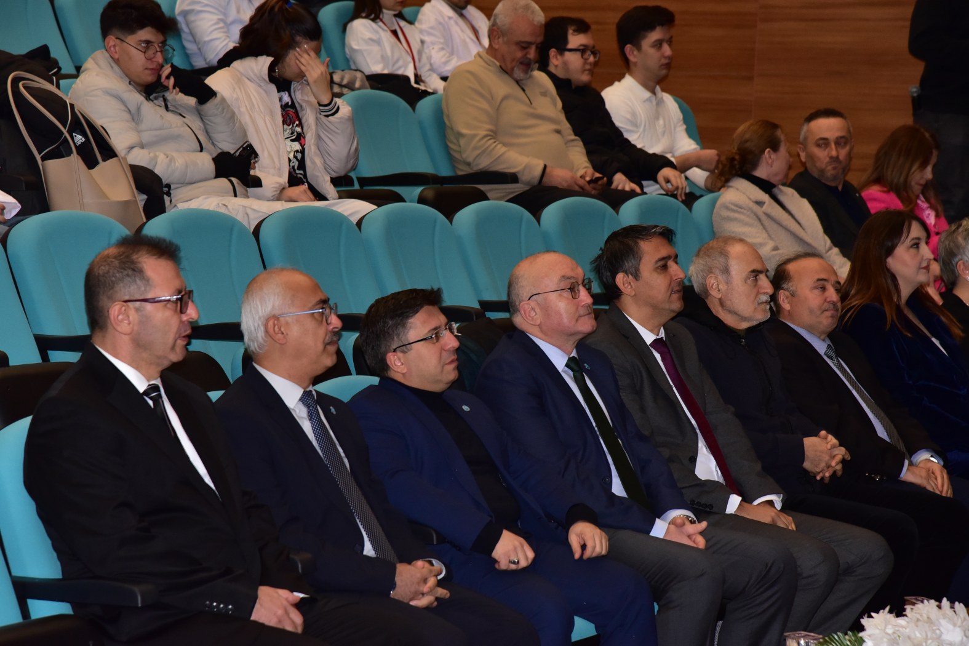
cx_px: 484
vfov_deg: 11.4
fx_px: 3230
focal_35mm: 120
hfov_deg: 17.1
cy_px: 323
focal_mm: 120
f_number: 6.3
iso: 2500
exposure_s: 1/200
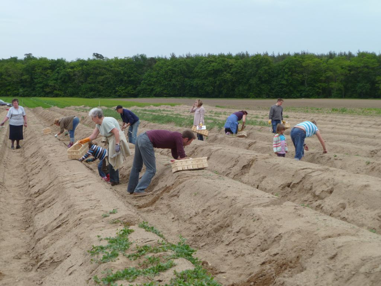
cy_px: 143
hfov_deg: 29.4
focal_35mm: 66
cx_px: 190
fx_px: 726
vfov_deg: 22.3
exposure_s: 1/125
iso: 80
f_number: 4.2
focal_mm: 11.7
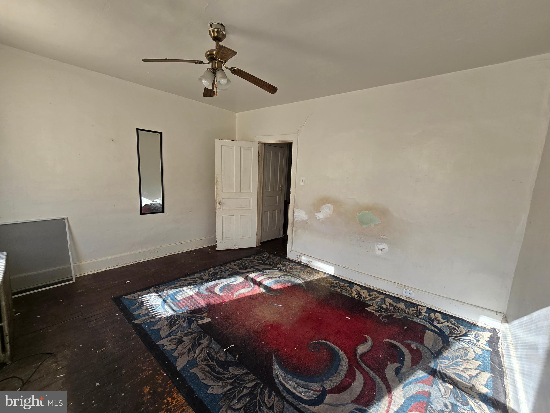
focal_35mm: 13
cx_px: 275
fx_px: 207
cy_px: 206
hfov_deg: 106.2
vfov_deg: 89.9
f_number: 2.2
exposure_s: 1/120
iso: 50
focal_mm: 2.2
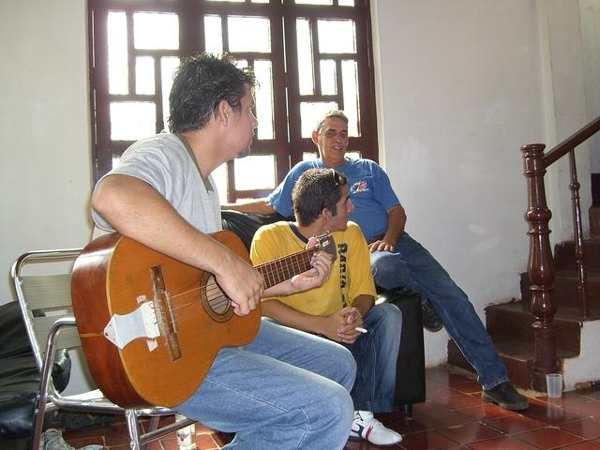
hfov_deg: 49.0
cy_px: 225
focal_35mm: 38
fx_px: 659
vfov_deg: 37.7
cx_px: 300
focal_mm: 7.9
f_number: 2.8
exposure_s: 1/60
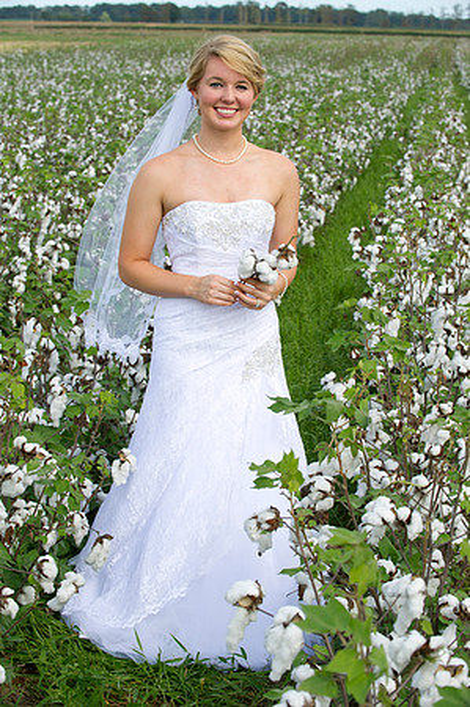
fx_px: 1609
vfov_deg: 24.8
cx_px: 235
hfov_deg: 16.6
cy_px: 354
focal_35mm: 82
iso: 200
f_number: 8
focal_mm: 82
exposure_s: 1/250
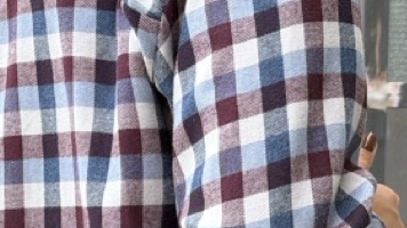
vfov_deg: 6.4
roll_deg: -0.2
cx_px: 81
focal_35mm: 188
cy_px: 350
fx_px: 2028
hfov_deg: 11.4
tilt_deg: -2.6
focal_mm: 6.76
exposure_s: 1/60
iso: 160
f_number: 1.78
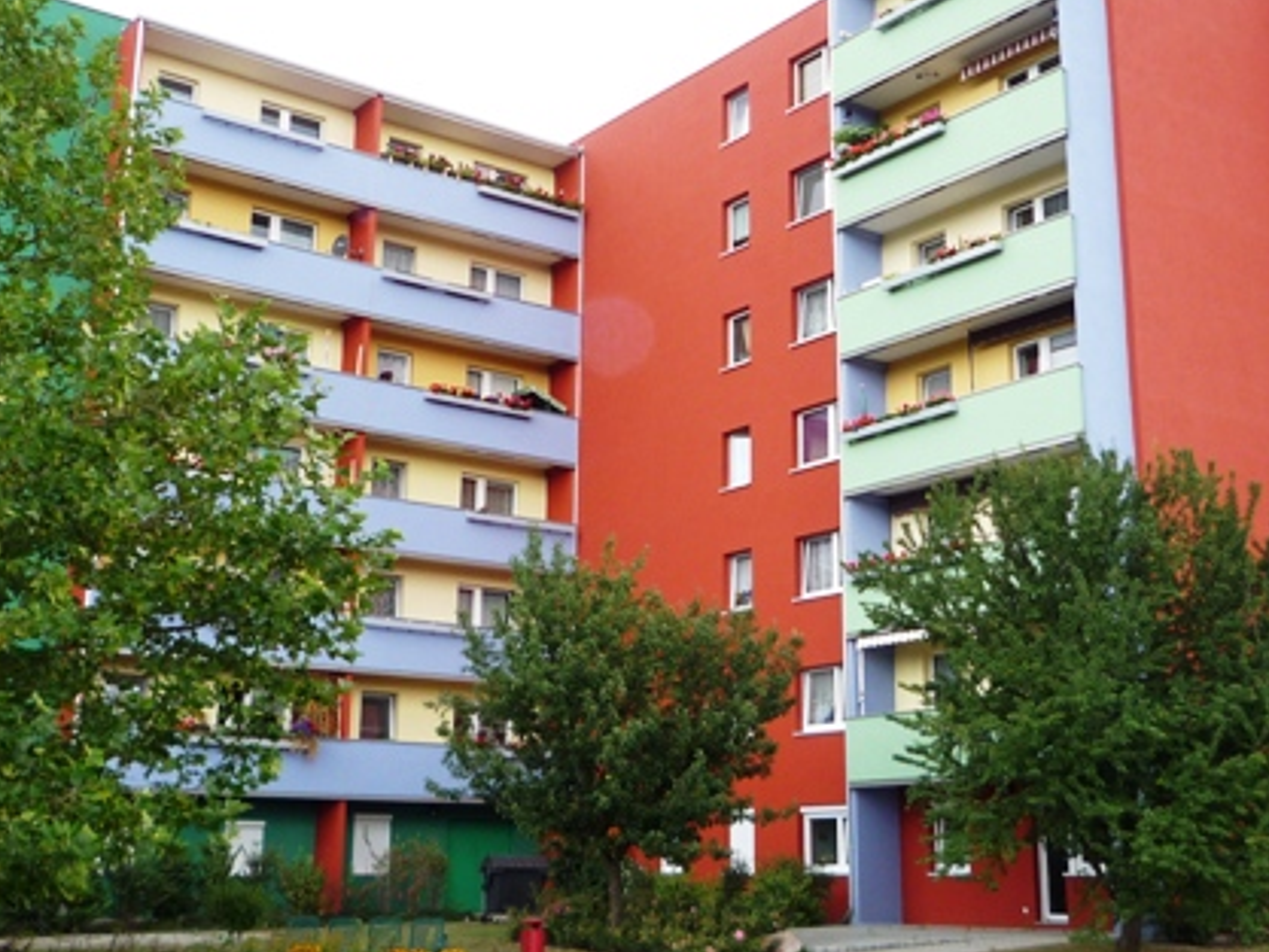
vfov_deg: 31.5
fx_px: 1687
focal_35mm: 46
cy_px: 420
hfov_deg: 41.2
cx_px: 677
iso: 100
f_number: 2.8
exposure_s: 1/320
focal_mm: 4.4
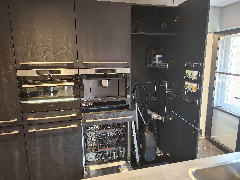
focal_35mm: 23
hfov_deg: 73.9
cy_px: 90
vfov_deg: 58.9
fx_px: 159
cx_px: 120
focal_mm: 5.54
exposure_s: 1/33
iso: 320
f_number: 1.8
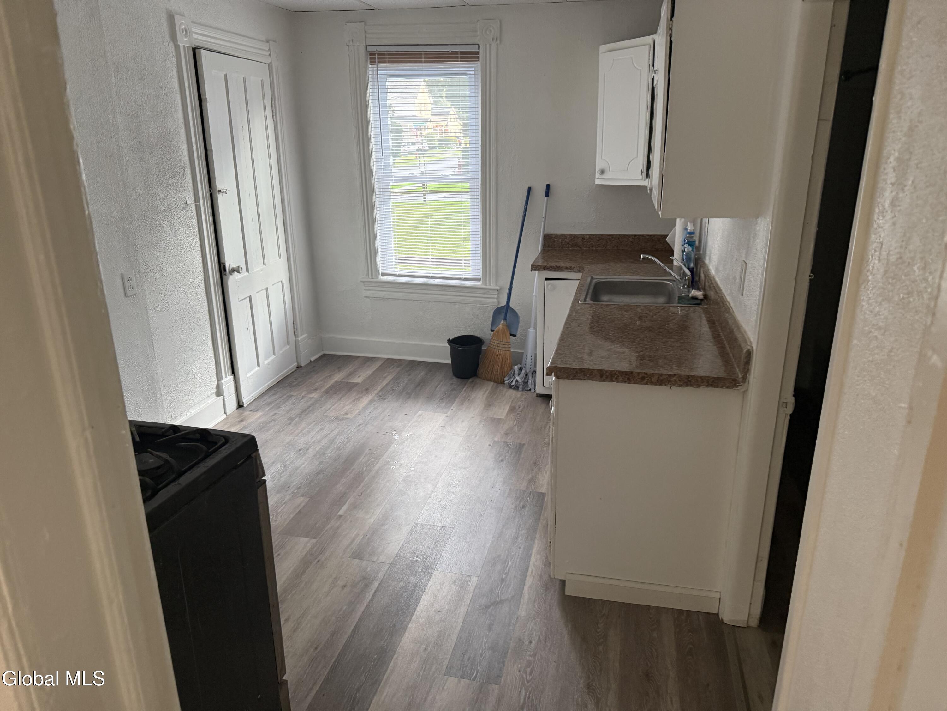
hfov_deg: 71.6
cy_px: 356
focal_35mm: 24
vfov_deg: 56.8
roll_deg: +0.8
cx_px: 474
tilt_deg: -14.5
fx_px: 657
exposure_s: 1/120
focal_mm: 6.76
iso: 320
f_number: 1.78
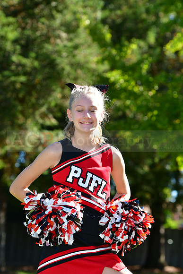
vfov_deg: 12.4
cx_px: 92
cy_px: 137
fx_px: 1257
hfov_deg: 8.3
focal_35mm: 165
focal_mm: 110
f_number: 4.5
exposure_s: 1/800
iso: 400
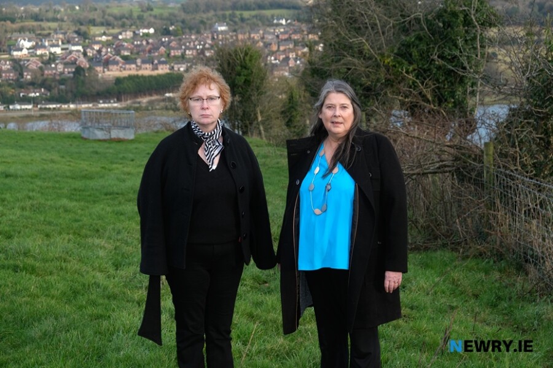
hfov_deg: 30.1
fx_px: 1029
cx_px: 276
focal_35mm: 67
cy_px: 184
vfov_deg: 20.3
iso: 400
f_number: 5.6
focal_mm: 44.4
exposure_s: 1/250
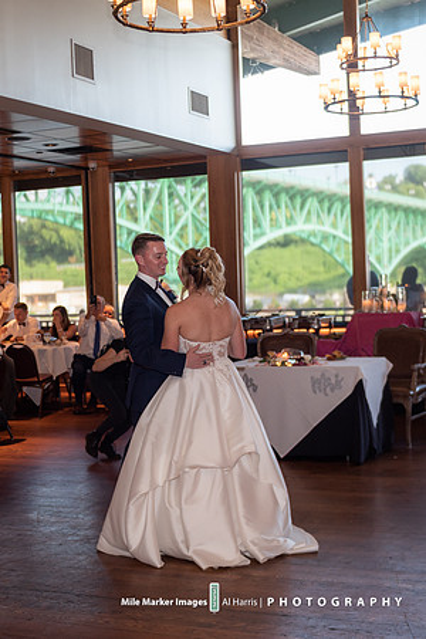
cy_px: 320
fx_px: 1011
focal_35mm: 57
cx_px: 197
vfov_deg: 35.1
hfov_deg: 23.8
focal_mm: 38
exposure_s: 1/200
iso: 450
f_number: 2.8
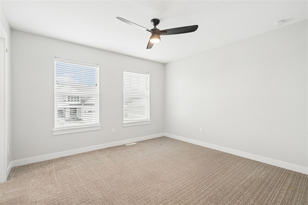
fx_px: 137
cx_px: 154
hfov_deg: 96.7
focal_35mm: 16
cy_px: 102
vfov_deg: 73.7
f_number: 10
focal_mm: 16
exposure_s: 1/10
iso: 400
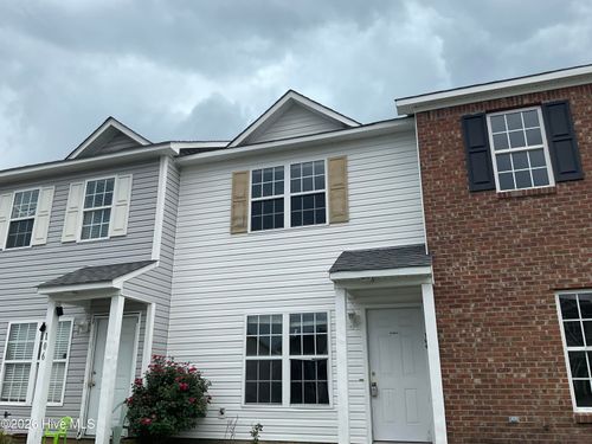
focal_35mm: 29
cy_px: 222
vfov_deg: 48.2
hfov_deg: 61.7
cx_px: 296
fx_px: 496
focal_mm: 3
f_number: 1.8
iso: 16
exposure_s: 1/613
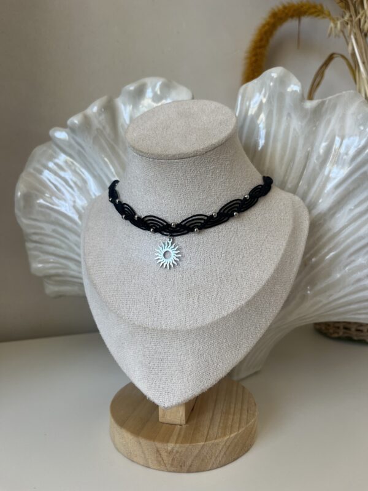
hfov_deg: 53.1
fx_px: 369
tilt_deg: -6.1
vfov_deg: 67.3
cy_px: 246
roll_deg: -0.1
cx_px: 184
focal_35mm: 26
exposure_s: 1/135
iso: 32
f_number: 1.6
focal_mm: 5.1
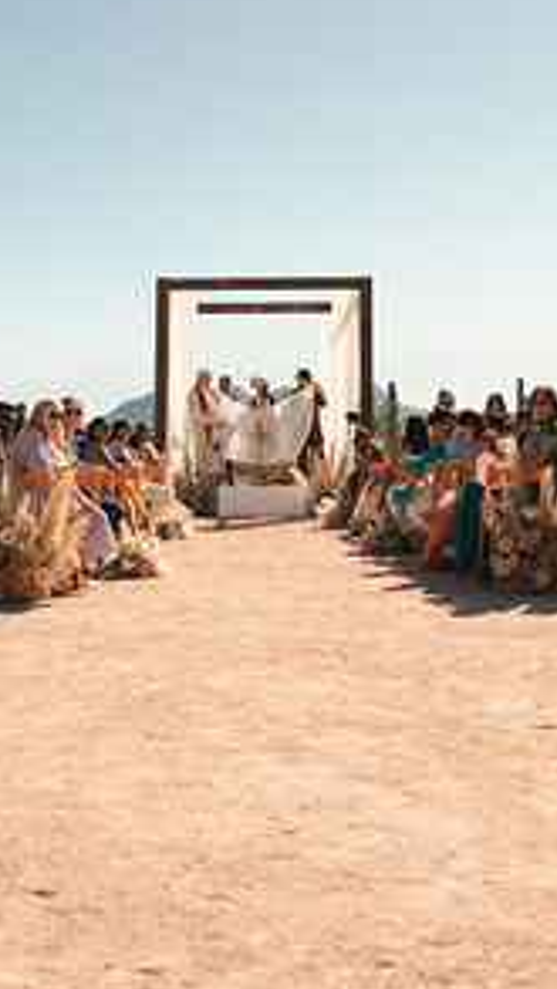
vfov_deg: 37.5
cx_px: 267
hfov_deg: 21.8
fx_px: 1443
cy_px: 343
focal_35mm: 55
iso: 160
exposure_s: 1/3200
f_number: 4
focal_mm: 24
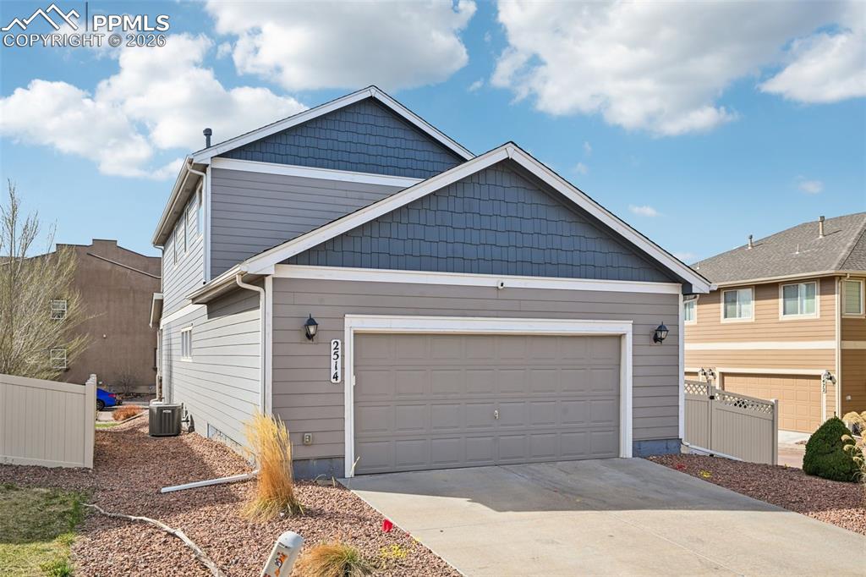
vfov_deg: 43.6
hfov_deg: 61.9
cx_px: 433
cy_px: 288
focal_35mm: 30
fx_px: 721
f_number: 11
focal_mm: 30
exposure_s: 1/40
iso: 64
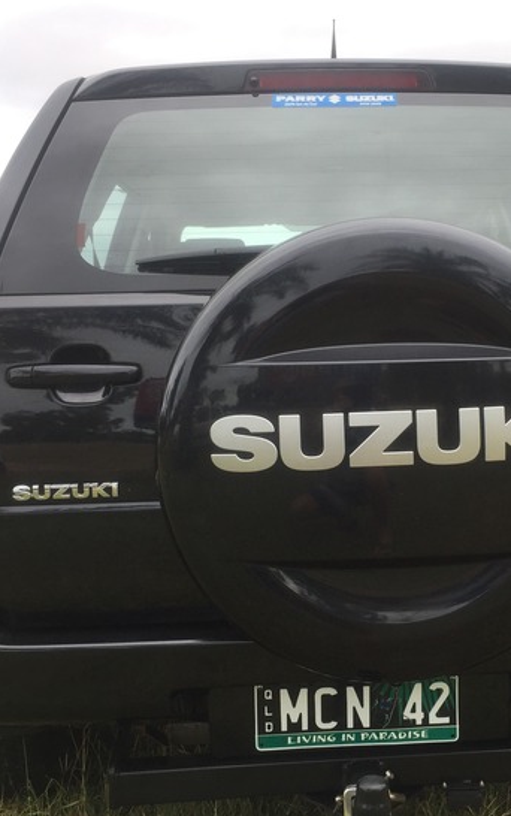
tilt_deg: -3.3
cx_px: 380
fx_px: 1001
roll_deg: -1.1
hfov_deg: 28.2
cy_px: 439
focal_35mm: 45
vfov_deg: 44.3
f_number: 2.2
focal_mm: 4.15
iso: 32
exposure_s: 1/590
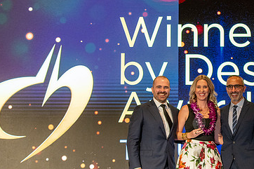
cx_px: 195
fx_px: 790
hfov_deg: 18.1
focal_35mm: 112
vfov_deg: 12.2
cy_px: 114
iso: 3200
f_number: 2.8
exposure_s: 1/400
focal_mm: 70
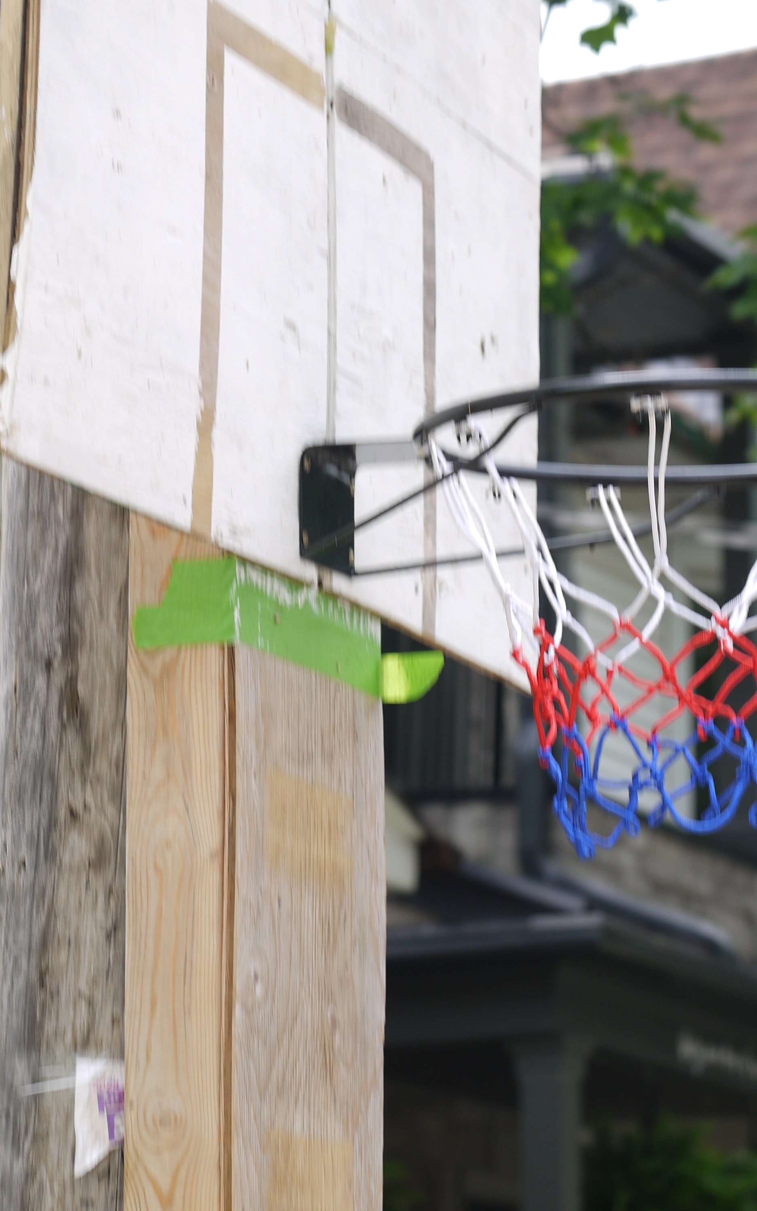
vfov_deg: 12.5
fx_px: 5514
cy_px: 606
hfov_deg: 7.9
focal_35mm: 167
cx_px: 404
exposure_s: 1/400
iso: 100
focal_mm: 59
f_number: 3.5
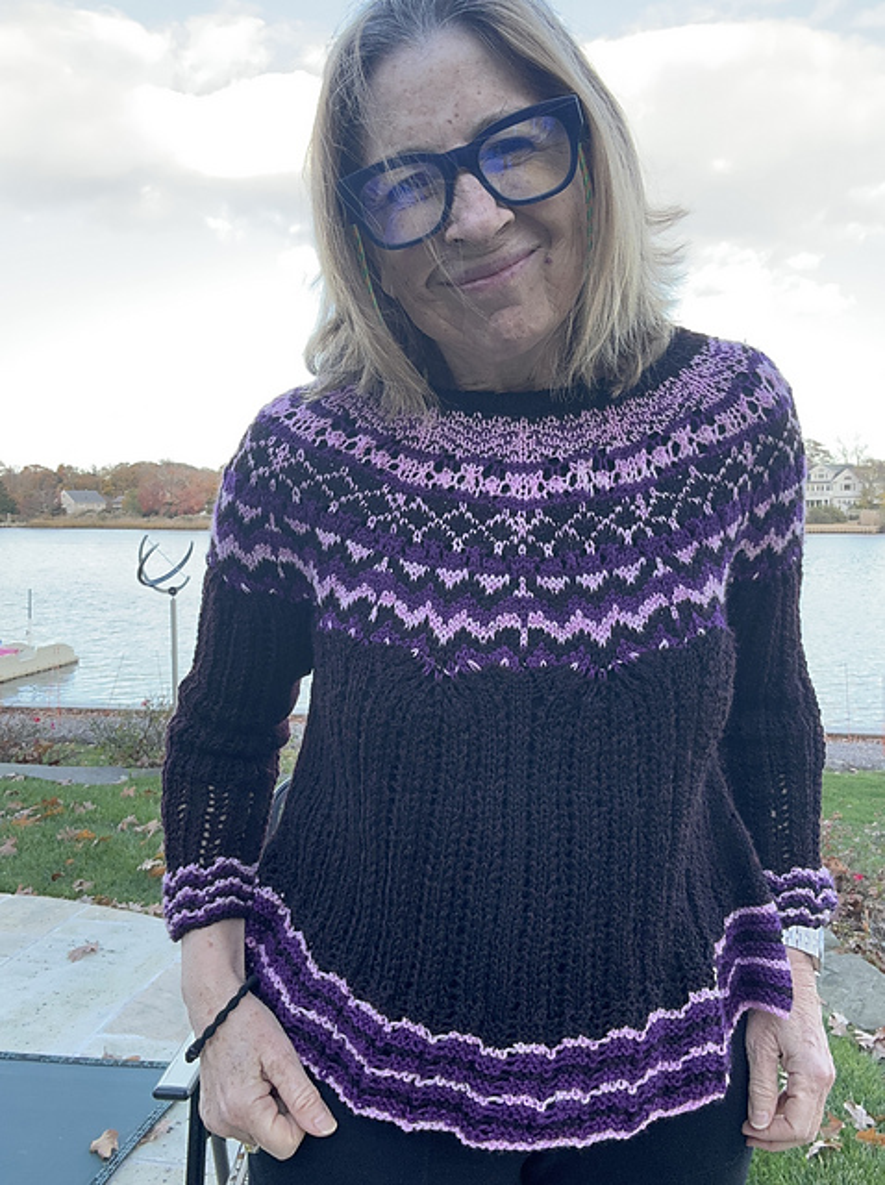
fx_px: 1025
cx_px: 442
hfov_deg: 46.7
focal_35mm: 30
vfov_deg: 60.0
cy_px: 592
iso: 40
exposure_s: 1/121
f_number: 1.9
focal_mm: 2.69
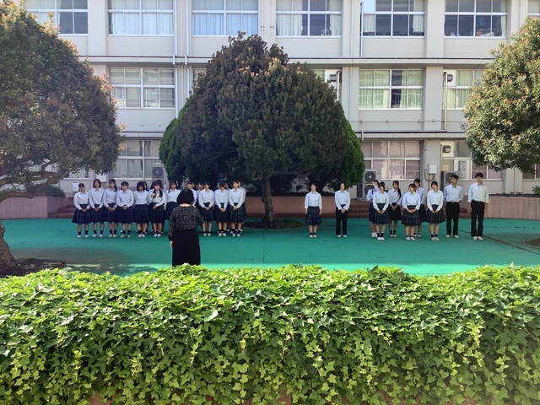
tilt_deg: -3.5
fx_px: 484
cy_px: 202
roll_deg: +0.4
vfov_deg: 45.4
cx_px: 270
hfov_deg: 58.4
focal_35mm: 31
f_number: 2.4
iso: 25
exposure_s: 1/431
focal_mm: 3.3
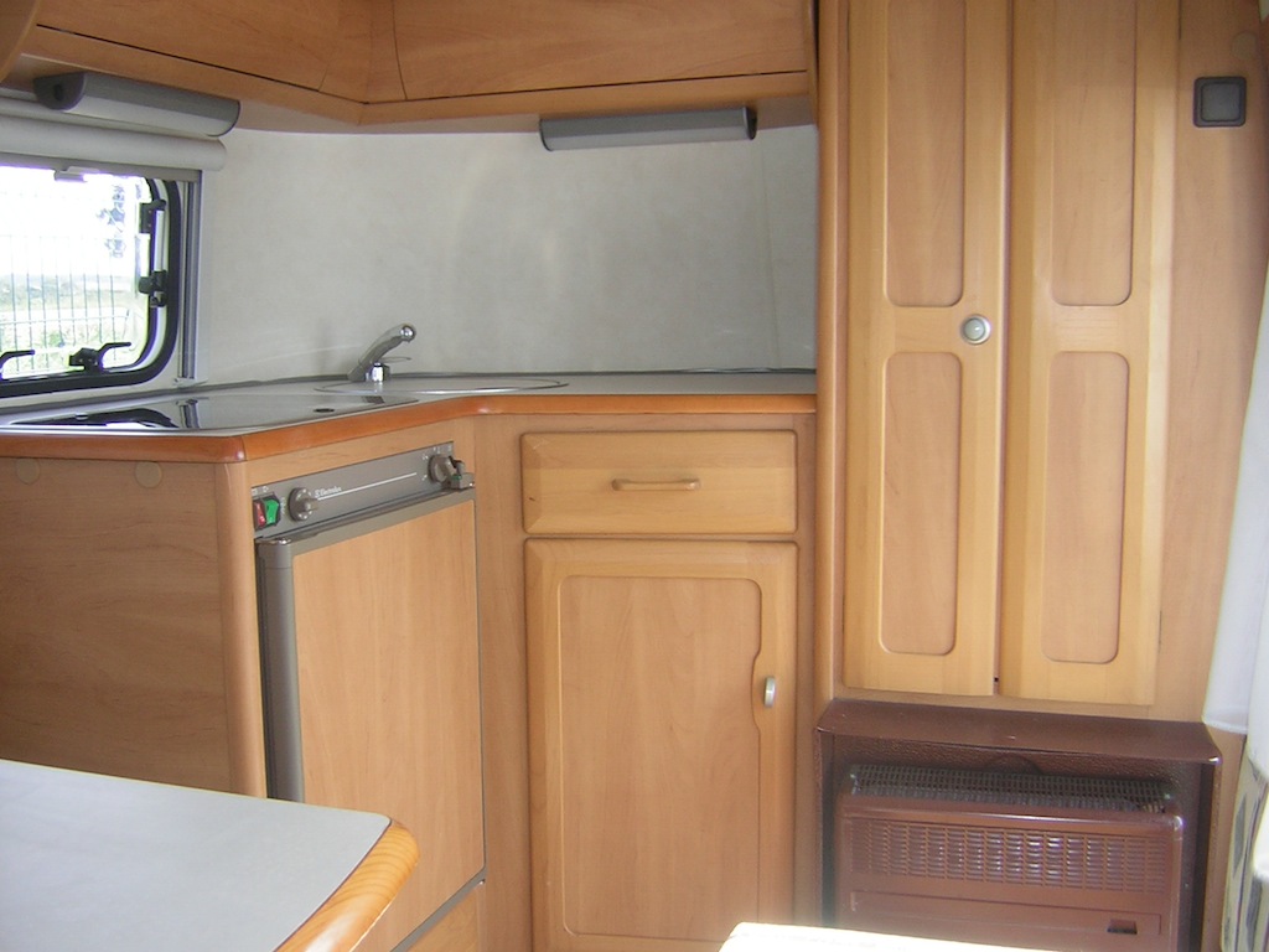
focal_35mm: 36
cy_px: 476
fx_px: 1320
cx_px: 634
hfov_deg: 51.4
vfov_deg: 39.7
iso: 50
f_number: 2.6
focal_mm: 4.7
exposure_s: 1/77.5
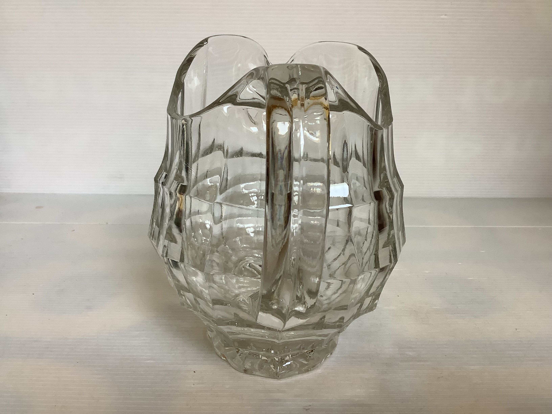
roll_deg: +0.0
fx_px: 494
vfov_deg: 45.4
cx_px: 276
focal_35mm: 31
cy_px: 207
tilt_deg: -17.4
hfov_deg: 58.4
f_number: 2.4
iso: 80
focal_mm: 3.3
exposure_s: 1/50
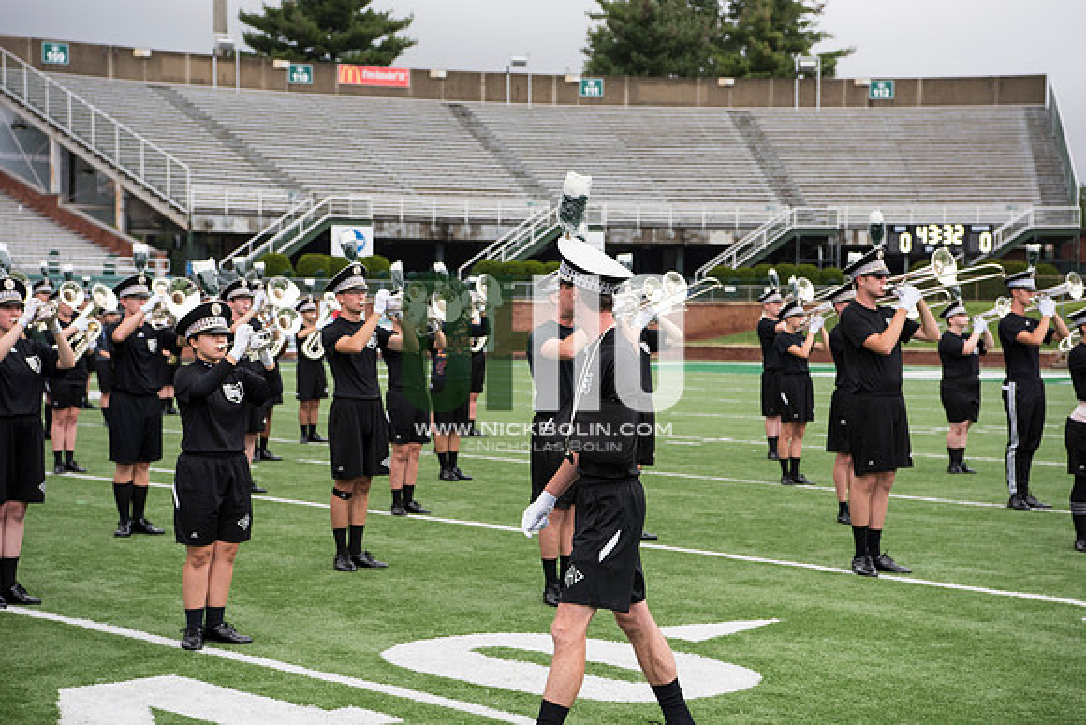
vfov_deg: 19.5
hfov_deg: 28.8
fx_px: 2112
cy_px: 362
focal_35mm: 70
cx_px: 543
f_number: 5.6
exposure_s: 1/1600
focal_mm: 70
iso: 640
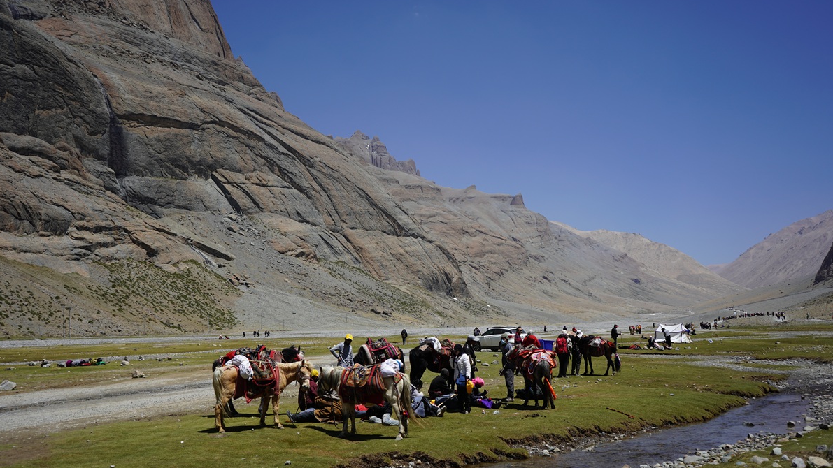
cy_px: 228
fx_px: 839
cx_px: 415
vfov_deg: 31.2
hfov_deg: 52.8
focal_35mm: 38
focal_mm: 36
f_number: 5
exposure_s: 1/1000
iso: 100
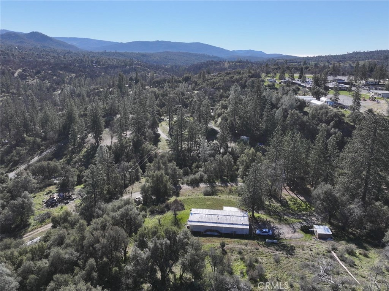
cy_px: 146
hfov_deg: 71.6
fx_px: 269
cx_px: 194
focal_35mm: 24
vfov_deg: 56.7
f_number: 2.8
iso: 210
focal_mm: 12.29
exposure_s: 1/3200
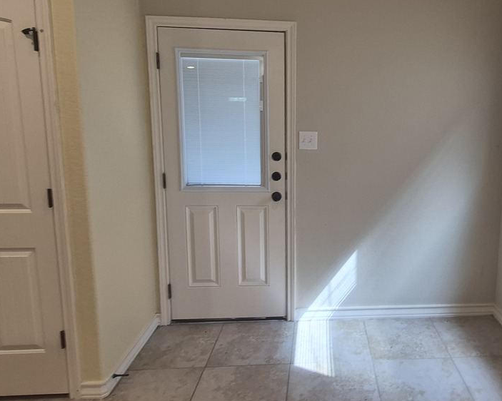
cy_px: 162
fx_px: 386
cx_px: 362
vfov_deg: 54.5
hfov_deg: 63.1
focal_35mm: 26
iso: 125
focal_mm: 1.74
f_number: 2.2
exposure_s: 1/60
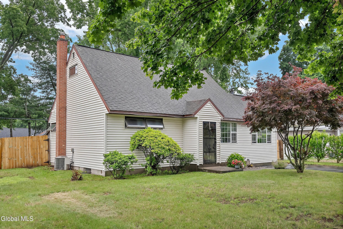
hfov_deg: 58.7
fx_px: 305
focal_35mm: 32
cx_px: 172
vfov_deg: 41.1
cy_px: 114
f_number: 9
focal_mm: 32
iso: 1250
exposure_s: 1/125
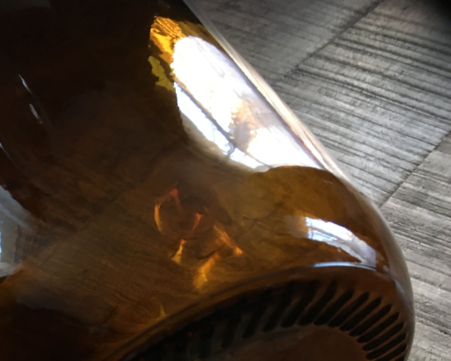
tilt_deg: -51.5
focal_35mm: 51
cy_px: 401
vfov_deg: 27.1
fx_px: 681
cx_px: 172
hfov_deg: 36.5
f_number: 2.2
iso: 400
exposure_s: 1/17
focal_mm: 4.15
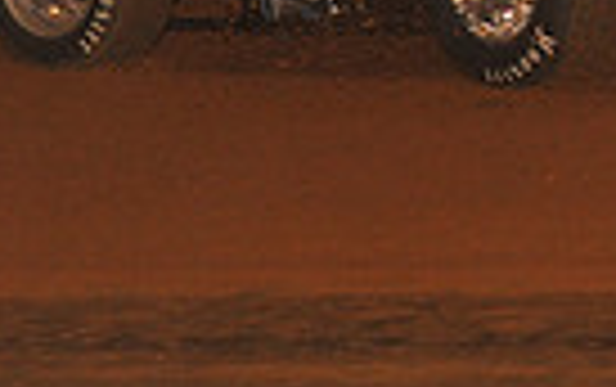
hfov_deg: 4.6
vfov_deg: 2.9
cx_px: 1174
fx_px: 7614
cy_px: -461
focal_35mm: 453
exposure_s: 1/320
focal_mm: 105
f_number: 6.3
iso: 1000
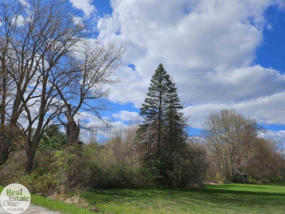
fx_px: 189
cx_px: 142
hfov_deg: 73.9
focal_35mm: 23
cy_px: 107
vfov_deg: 58.9
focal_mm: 5.4
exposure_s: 1/3598
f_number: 1.8
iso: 25
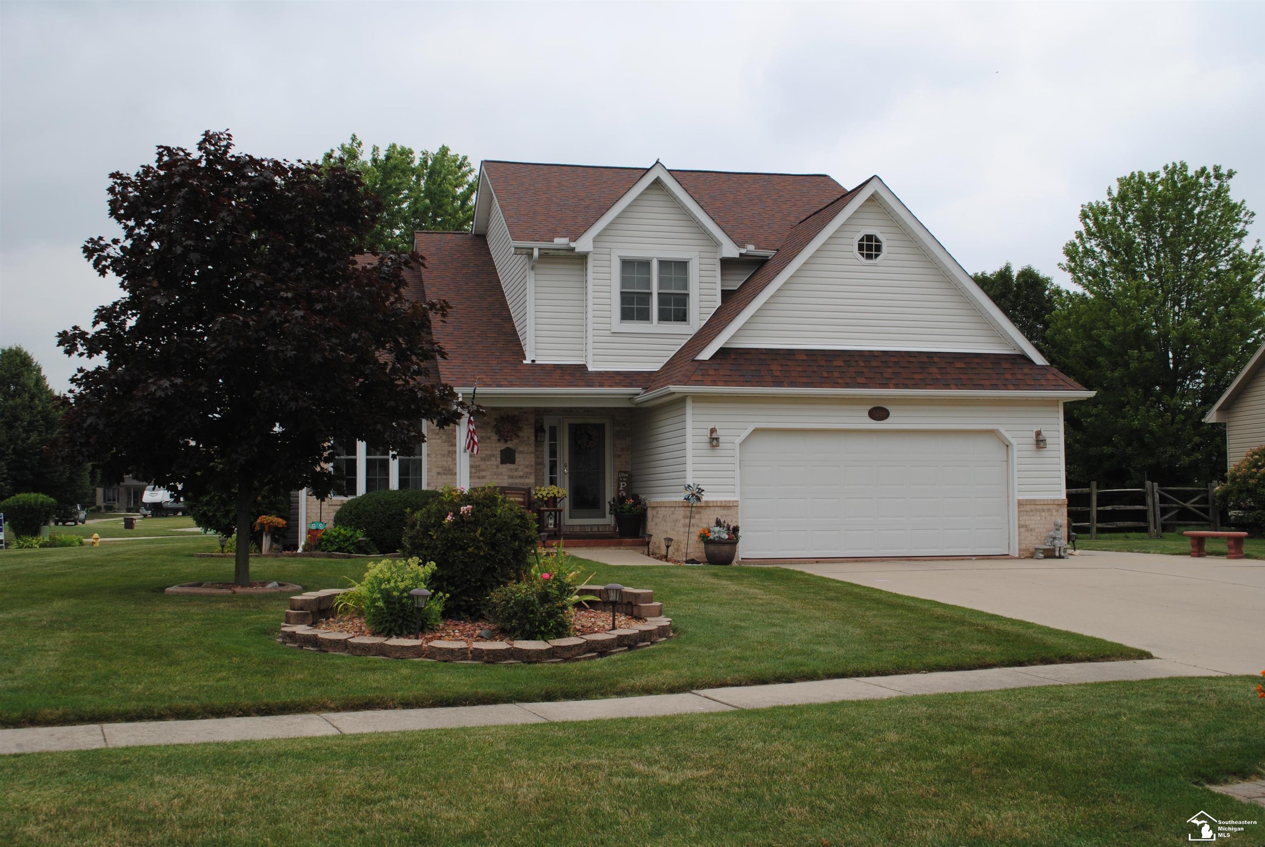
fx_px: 1477
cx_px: 632
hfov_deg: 46.4
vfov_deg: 32.0
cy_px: 424
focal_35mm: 42
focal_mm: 28
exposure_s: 1/200
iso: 100
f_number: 8
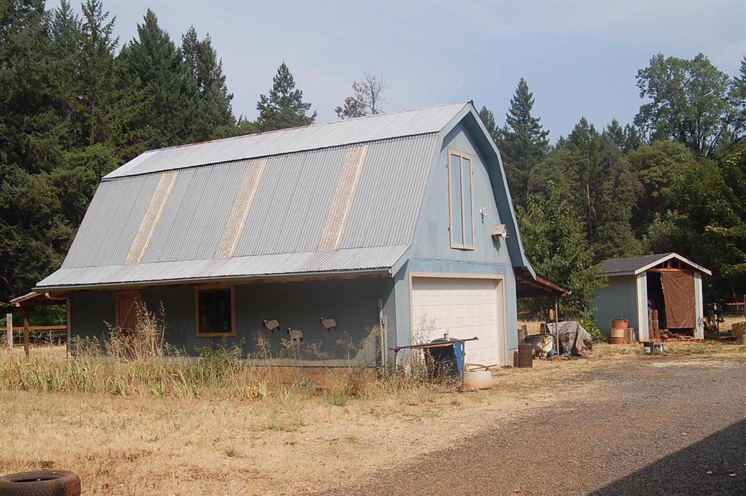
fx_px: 869
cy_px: 248
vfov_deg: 31.8
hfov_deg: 46.4
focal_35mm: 42
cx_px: 373
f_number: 9
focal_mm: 28
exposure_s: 1/320
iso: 200
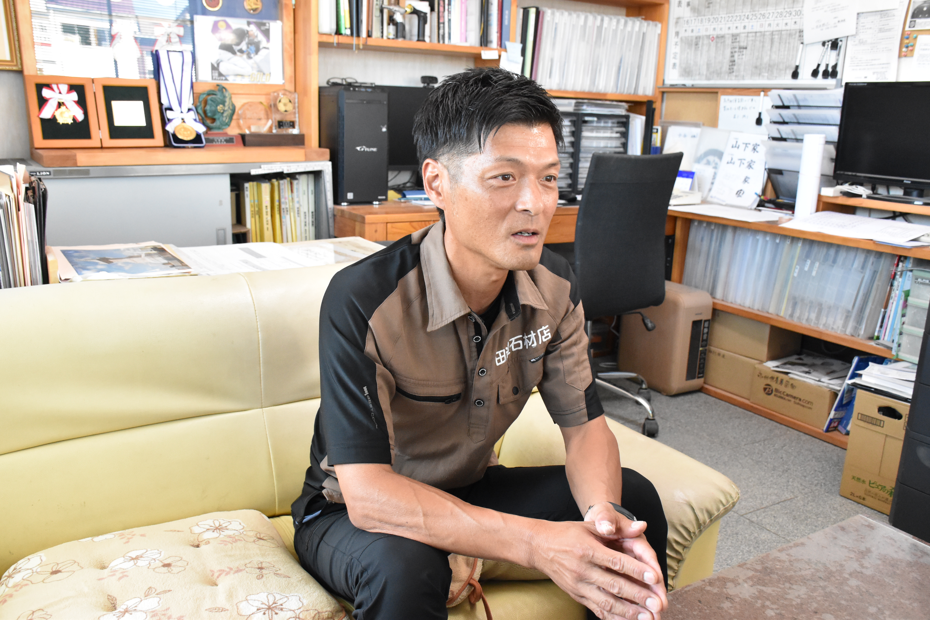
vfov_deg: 40.0
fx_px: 853
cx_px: 465
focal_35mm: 33
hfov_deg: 57.2
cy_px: 310
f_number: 6.3
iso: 3200
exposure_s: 1/160
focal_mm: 22
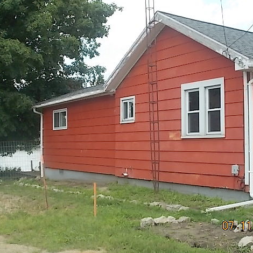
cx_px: 126
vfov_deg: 32.2
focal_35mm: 53
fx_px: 438
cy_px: 127
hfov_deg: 32.2
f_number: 4.2
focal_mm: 7.9
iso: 80
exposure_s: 1/200
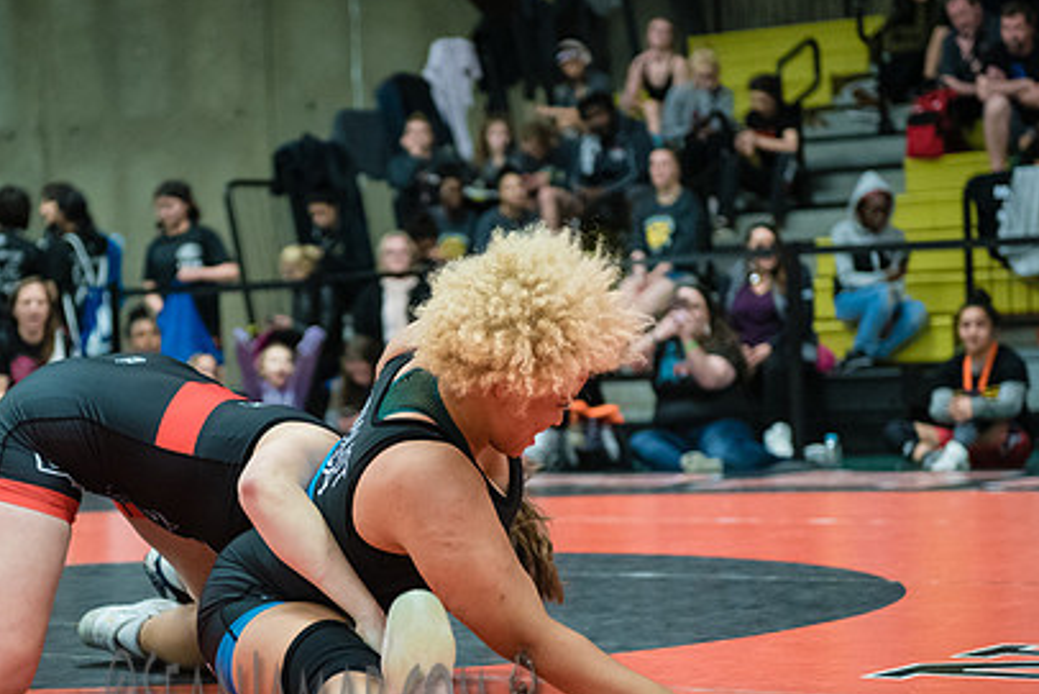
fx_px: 2887
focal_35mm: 100
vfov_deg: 13.7
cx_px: 330
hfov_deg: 20.3
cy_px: 462
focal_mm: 70
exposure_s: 1/320
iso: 4000
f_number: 2.8
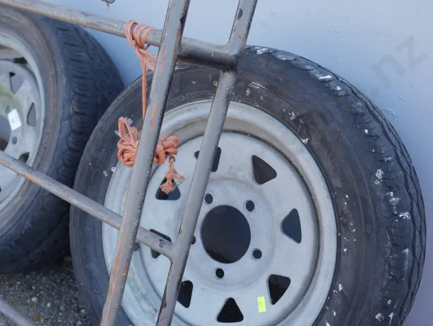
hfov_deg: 43.6
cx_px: 172
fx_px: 538
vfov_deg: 33.2
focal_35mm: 43
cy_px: 232
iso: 200
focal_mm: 15
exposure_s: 1/125
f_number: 4.5
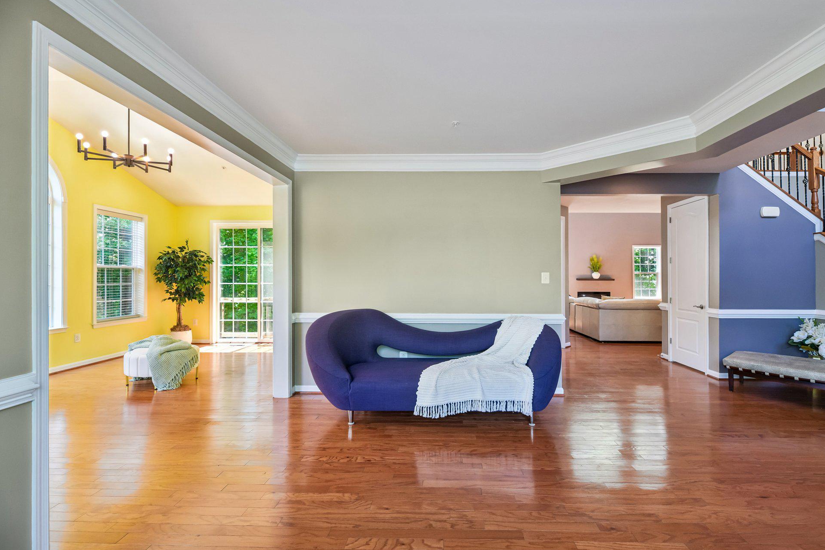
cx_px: 434
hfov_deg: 100.3
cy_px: 283
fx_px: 344
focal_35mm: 15
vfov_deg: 77.3
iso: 250
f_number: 8
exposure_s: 1/15
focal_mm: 14
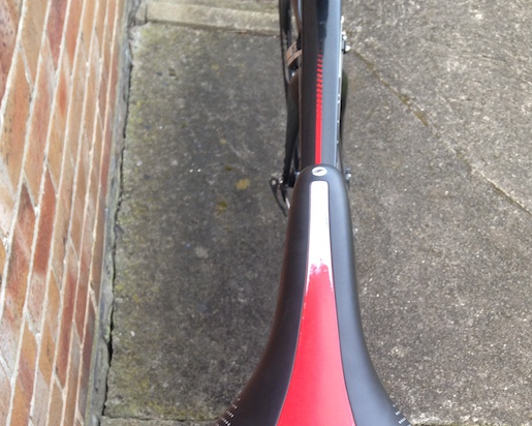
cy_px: 390
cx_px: 305
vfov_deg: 29.0
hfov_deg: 37.3
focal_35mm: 50
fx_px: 787
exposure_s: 1/24
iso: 50
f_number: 2.4
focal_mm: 4.12
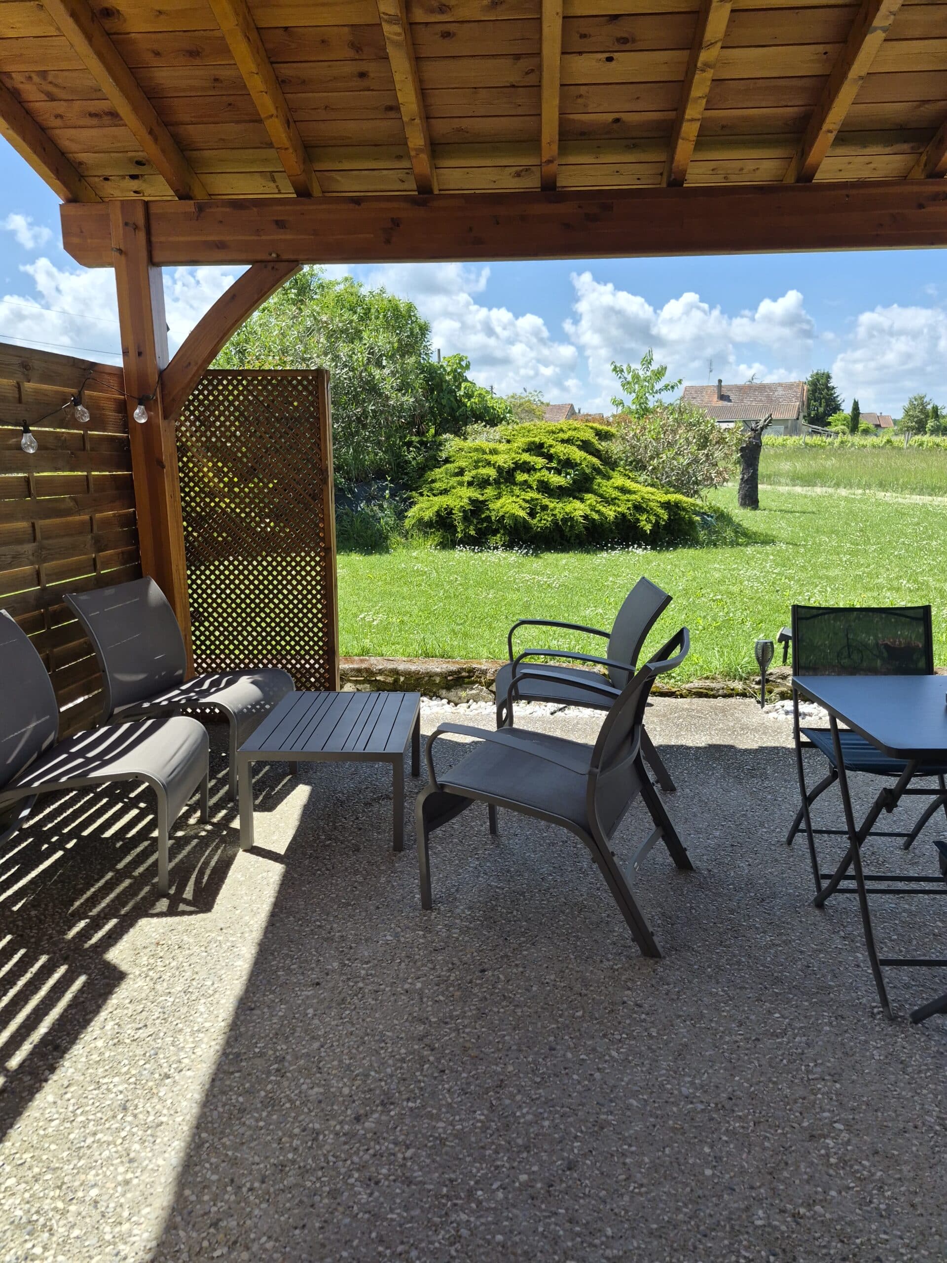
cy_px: 632
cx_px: 474
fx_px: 839
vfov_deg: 73.9
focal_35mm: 23
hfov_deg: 58.9
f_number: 1.8
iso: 80
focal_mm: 5.4
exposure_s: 1/4240
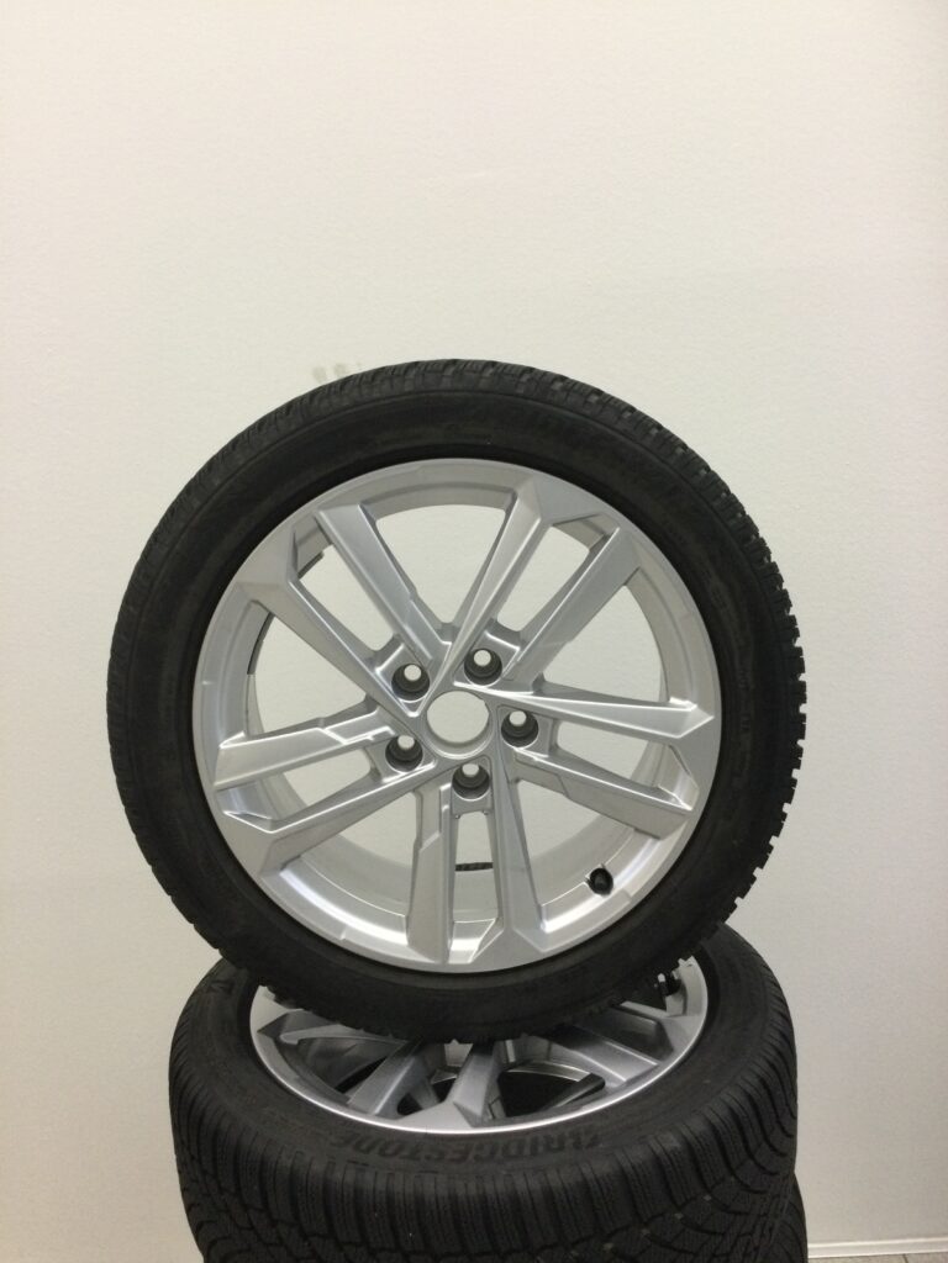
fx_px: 1132
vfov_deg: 58.4
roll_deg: +4.3
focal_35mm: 31
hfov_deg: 45.4
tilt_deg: -13.3
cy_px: 632
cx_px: 474
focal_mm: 3.3
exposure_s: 1/33
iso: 125
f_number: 2.4
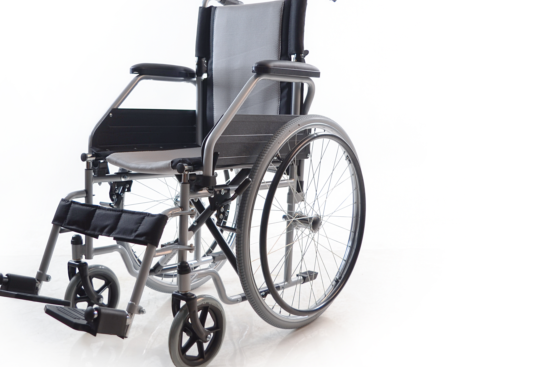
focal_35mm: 46
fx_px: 706
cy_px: 174
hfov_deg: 42.4
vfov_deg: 29.1
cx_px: 200
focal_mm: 22
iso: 125
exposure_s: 1/6
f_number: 3.8
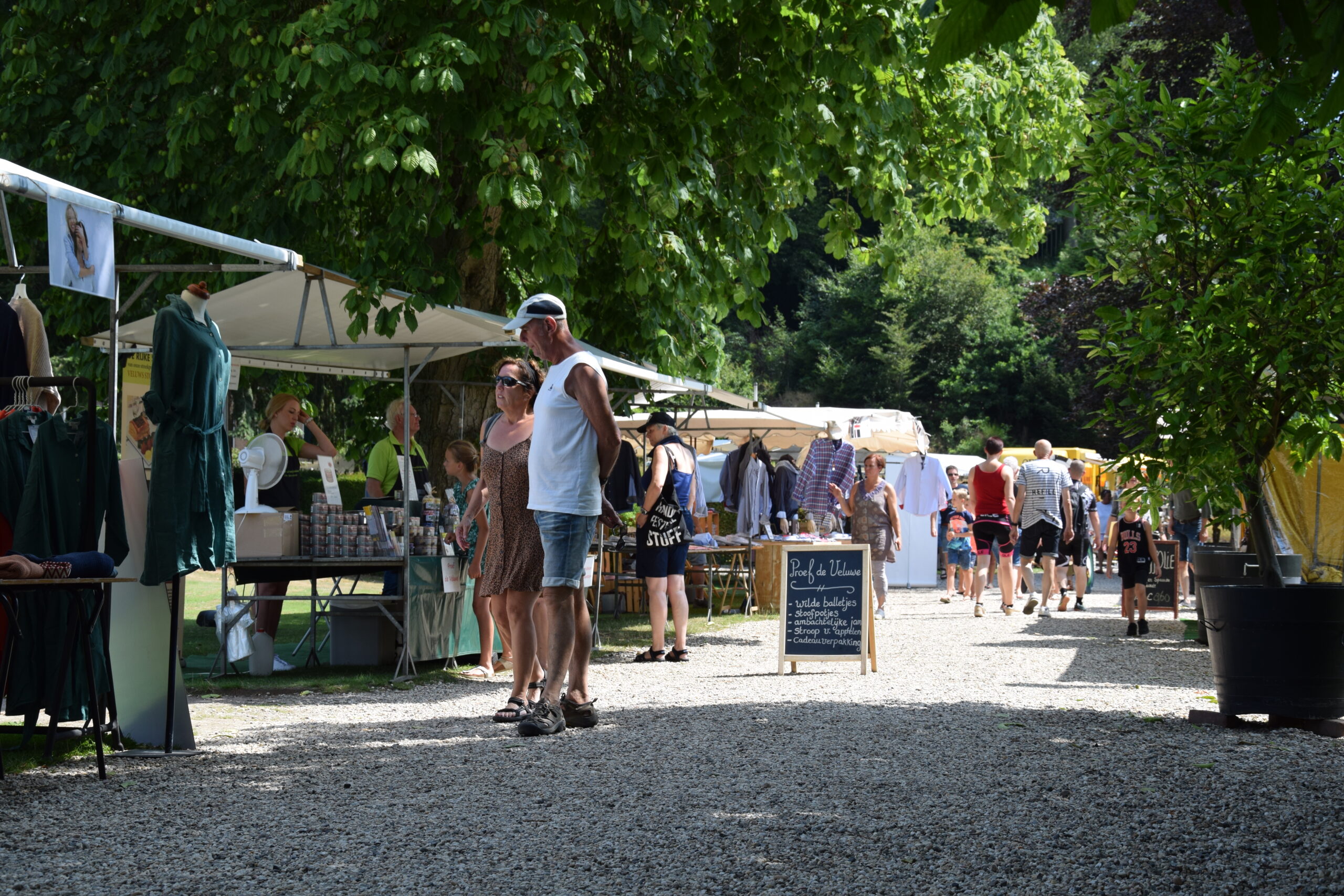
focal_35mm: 63
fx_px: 2352
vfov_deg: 21.6
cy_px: 448
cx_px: 672
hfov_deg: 31.9
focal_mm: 42
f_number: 8
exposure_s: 1/250
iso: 200
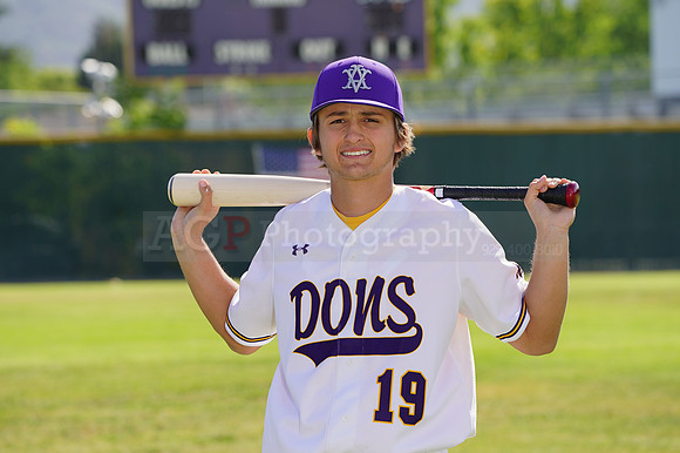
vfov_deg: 6.3
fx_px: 4115
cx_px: 340
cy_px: 226
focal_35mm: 218
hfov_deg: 9.4
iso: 100
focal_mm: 218
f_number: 8
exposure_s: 1/250
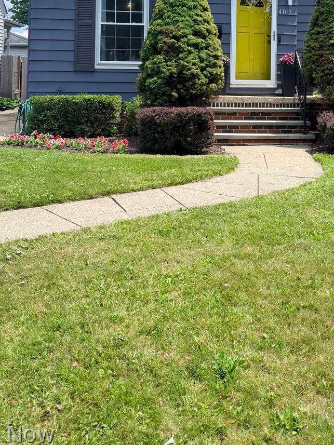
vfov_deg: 41.9
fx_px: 540
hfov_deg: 33.8
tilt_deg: +1.1
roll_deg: -0.3
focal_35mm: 42
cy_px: 63
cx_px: 240
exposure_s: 1/1901
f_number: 1.78
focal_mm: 6.76
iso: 100
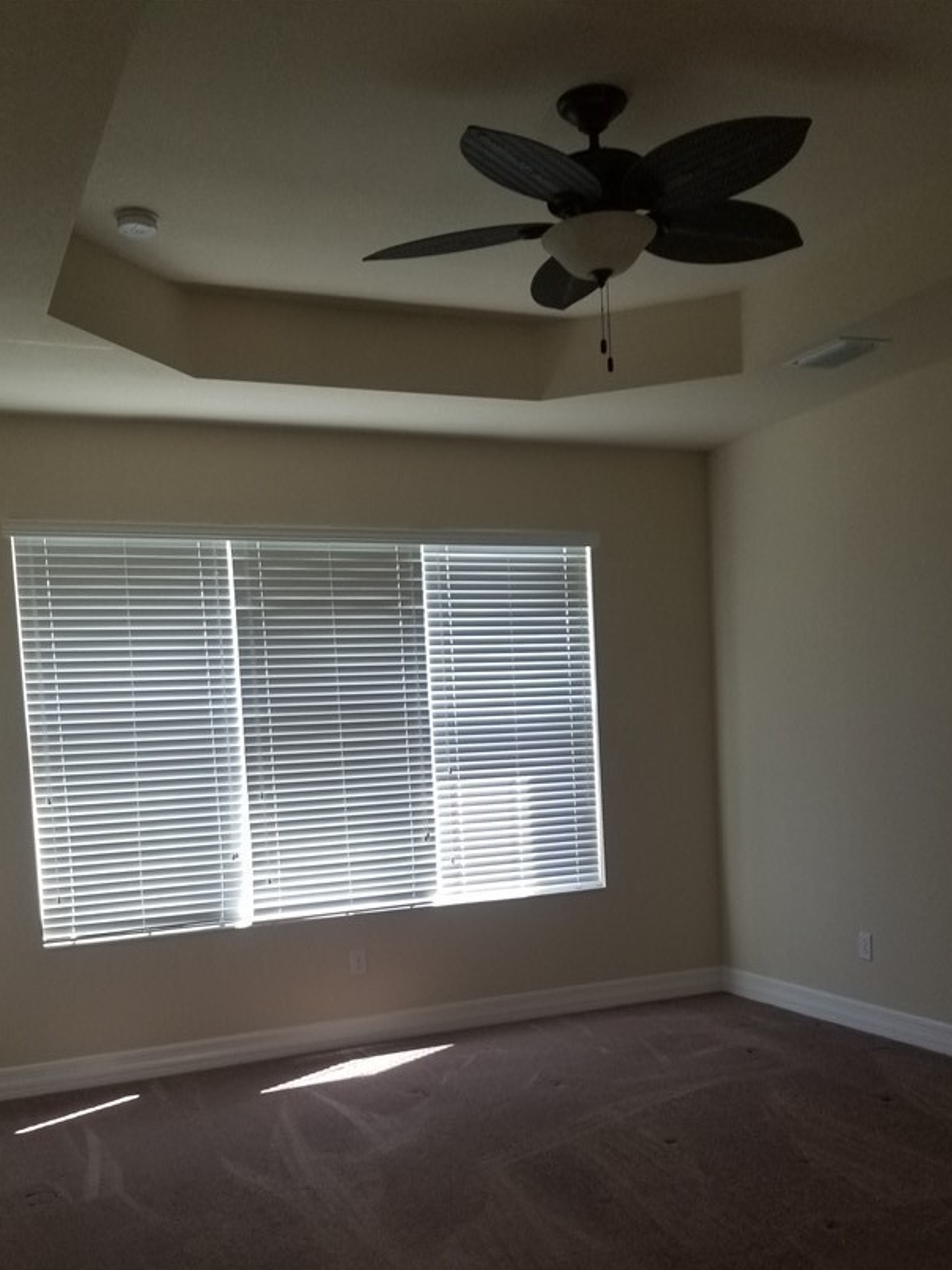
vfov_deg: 54.7
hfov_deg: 42.9
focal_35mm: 33
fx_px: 1210
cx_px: 482
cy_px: 799
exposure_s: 1/60
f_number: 1.7
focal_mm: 4.3
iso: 100
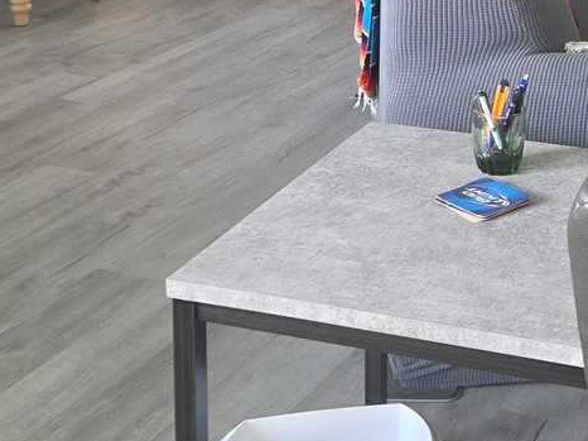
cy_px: -66
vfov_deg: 17.9
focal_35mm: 79
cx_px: 579
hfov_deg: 23.7
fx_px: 1341
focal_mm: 5.4
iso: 100
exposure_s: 1/24
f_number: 1.8
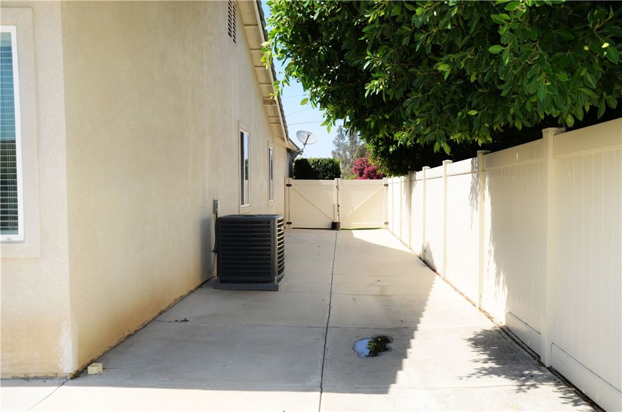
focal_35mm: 36
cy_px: 206
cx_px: 311
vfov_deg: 36.7
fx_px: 621
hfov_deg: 53.2
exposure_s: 1/250
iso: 100
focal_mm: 24
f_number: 7.1
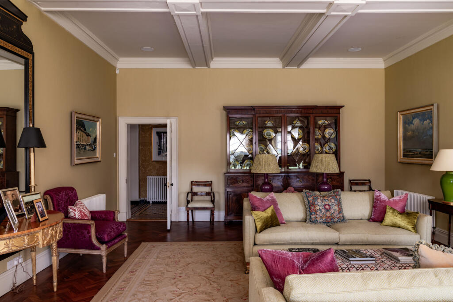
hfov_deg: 73.7
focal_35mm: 24
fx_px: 302
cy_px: 151
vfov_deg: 53.1
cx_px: 226
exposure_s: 1/5
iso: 250
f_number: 10
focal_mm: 24
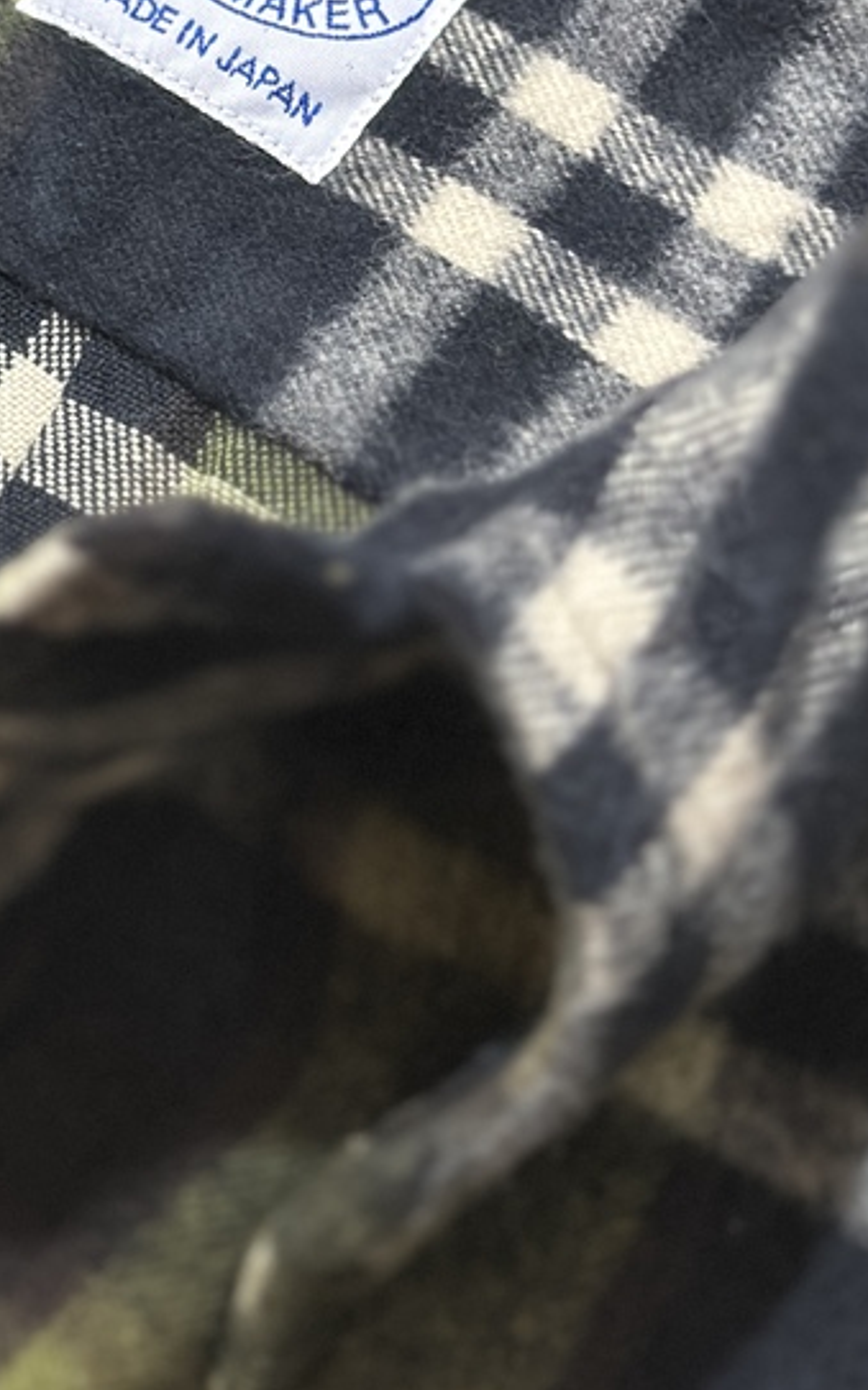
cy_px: 37
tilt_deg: -58.9
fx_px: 3788
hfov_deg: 13.0
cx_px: 236
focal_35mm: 100
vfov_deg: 20.2
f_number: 1.78
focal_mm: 6.86
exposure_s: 1/40
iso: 500
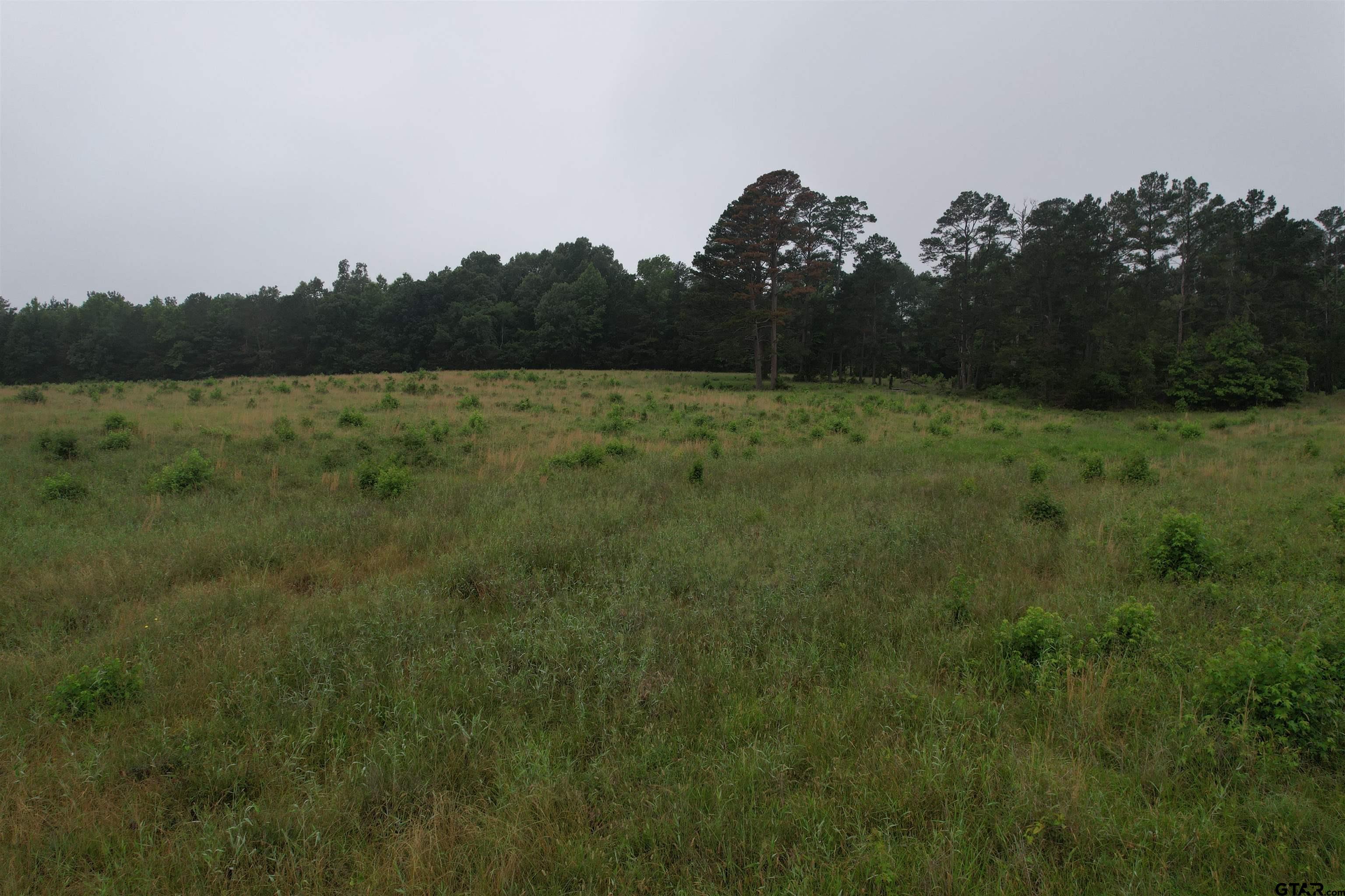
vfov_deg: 57.2
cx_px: 672
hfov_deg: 78.6
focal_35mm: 22
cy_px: 448
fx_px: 822
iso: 100
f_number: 2.8
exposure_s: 1/640
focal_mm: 8.38
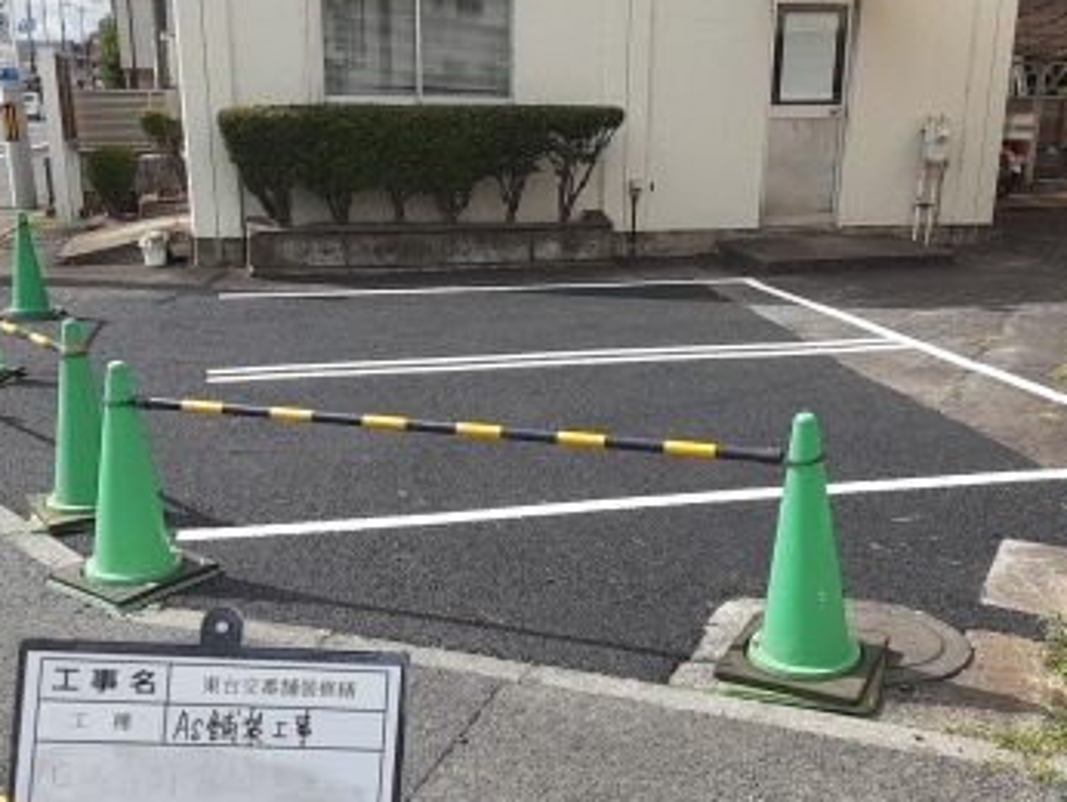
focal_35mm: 39
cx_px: 527
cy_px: 498
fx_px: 1203
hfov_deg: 47.8
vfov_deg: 36.7
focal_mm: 2.91
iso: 40
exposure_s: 1/1475
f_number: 1.9
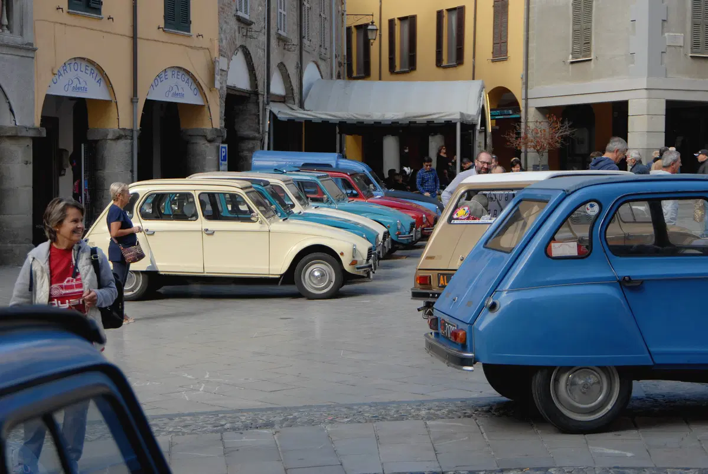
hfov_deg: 27.0
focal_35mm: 75
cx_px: 354
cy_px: 237
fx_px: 1477
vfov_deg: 18.2
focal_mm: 50
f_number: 6.3
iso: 100
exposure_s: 1/160
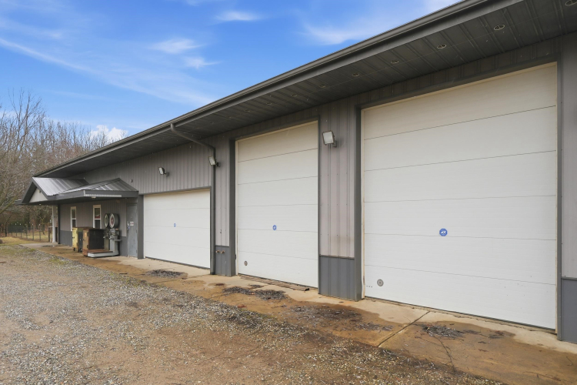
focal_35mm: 21
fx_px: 337
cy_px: 192
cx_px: 288
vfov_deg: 59.5
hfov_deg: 81.2
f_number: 4
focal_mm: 14.5
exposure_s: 1/160
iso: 100
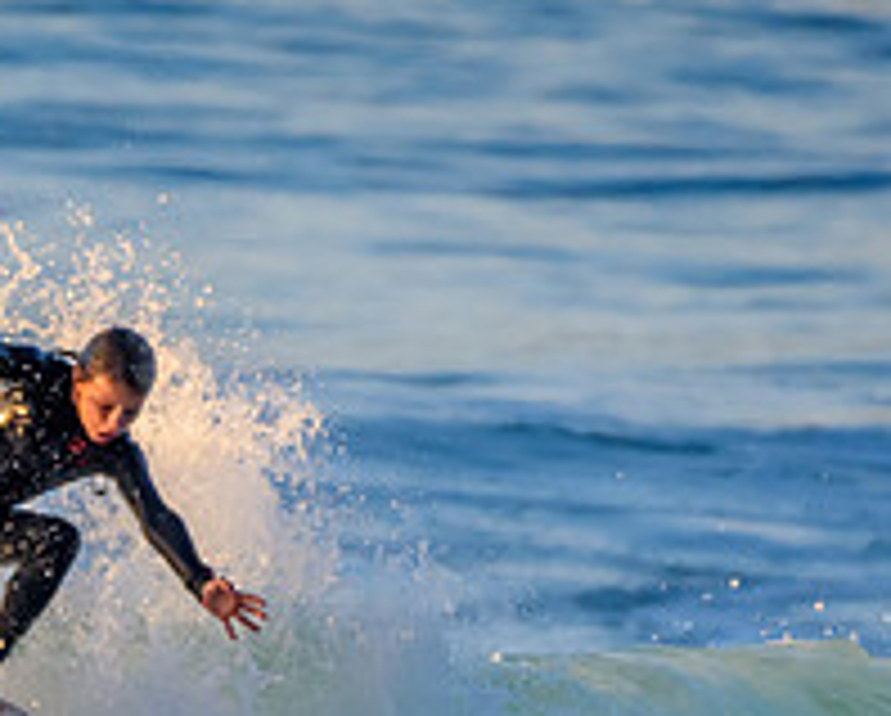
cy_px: 768
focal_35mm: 2061
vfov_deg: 0.8
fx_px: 54429
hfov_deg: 0.9
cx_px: -166
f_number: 5.6
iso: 800
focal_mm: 500
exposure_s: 1/1600
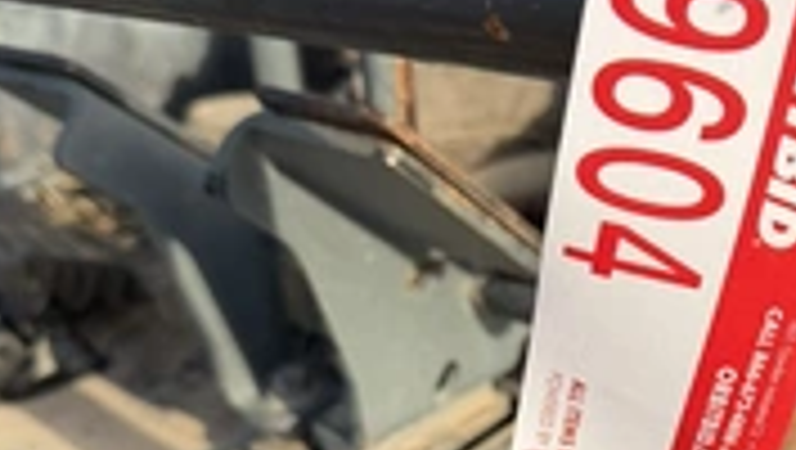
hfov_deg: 34.3
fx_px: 1247
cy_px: 441
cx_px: 639
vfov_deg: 19.9
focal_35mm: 59
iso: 80
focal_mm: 6.76
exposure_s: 1/1522
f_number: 1.78
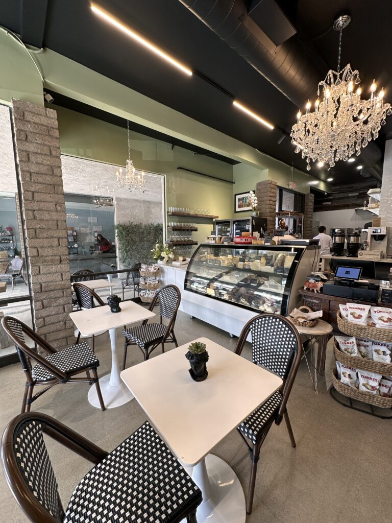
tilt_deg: -6.3
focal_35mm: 14
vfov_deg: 102.1
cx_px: 196
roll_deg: +0.1
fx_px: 211
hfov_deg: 85.7
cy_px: 262
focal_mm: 2.22
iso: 100
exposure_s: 1/120
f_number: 2.2
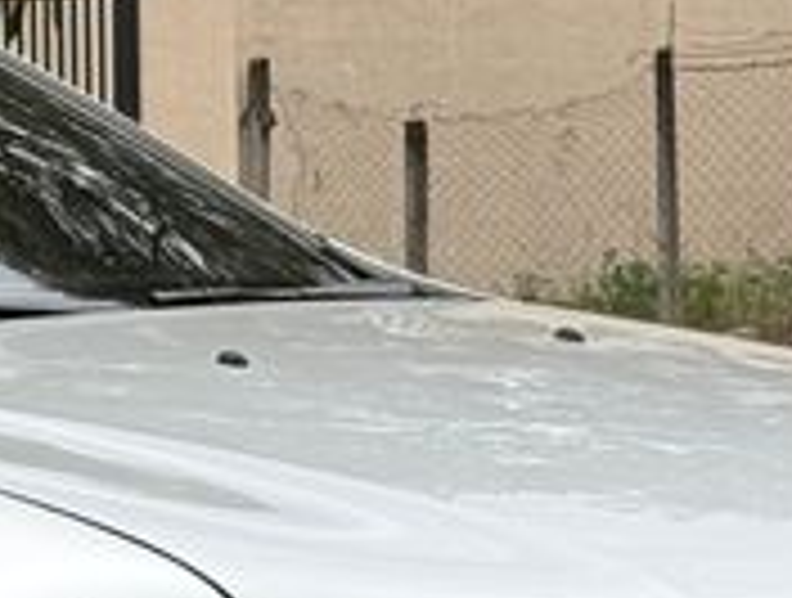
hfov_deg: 7.4
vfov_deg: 5.7
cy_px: 778
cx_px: -533
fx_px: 5942
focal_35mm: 259
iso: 64
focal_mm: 6.76
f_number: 1.78
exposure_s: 1/975
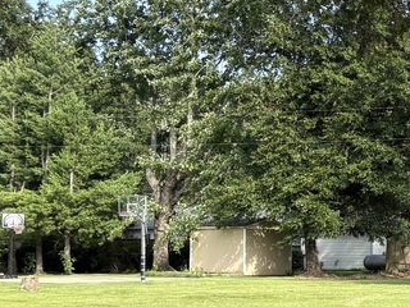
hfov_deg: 14.7
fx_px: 1386
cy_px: 188
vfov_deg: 12.7
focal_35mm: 117
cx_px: 743
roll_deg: +0.5
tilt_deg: +2.6
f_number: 1.6
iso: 50
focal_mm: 5.96
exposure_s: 1/1016
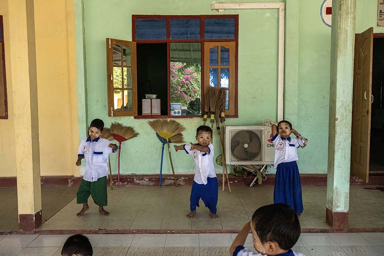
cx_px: 192
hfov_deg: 61.1
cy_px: 128
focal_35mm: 30
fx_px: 325
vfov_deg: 43.0
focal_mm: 30.5
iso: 9000
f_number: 6.3
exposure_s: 1/1600
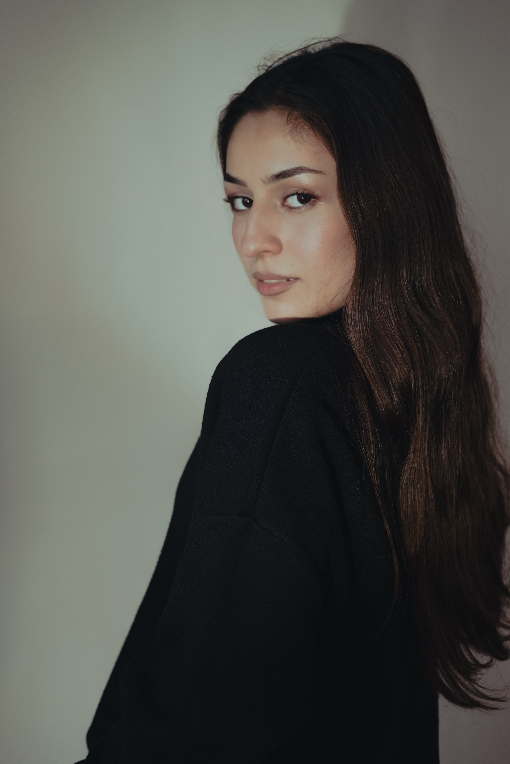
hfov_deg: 25.5
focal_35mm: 53
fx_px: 1126
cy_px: 382
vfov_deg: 37.5
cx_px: 255
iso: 640
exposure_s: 1/250
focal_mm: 35
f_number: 2.5
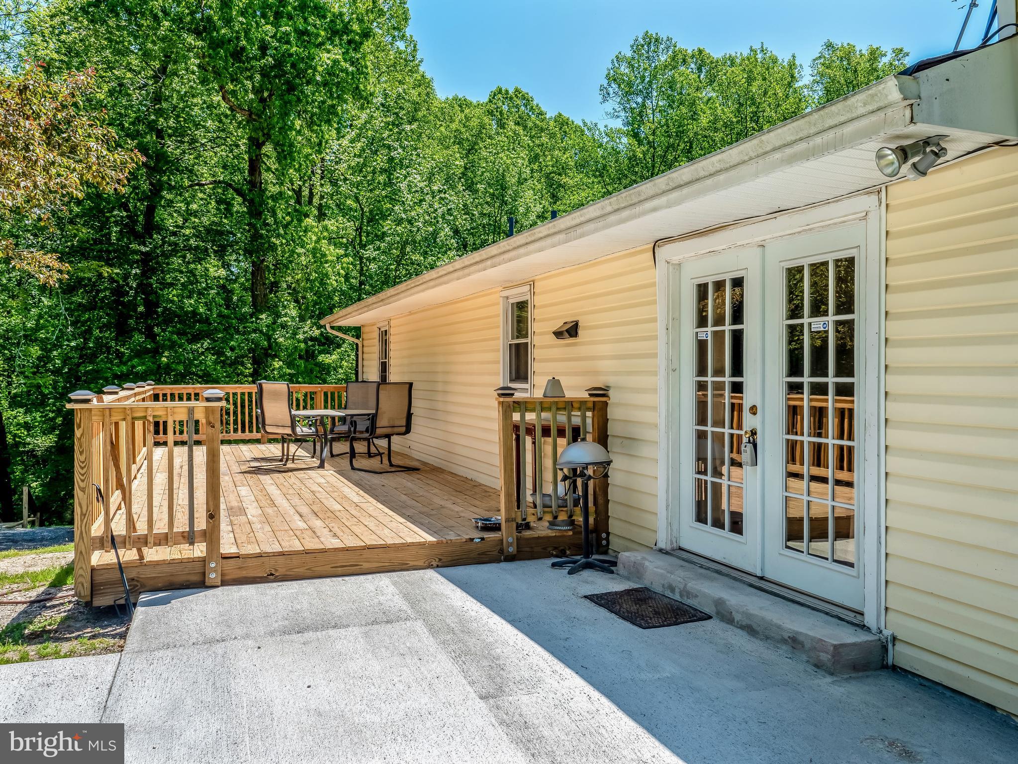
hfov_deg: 67.3
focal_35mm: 26
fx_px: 765
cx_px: 509
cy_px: 382
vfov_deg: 53.1
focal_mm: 13
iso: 100
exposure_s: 1/1000
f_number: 7.1
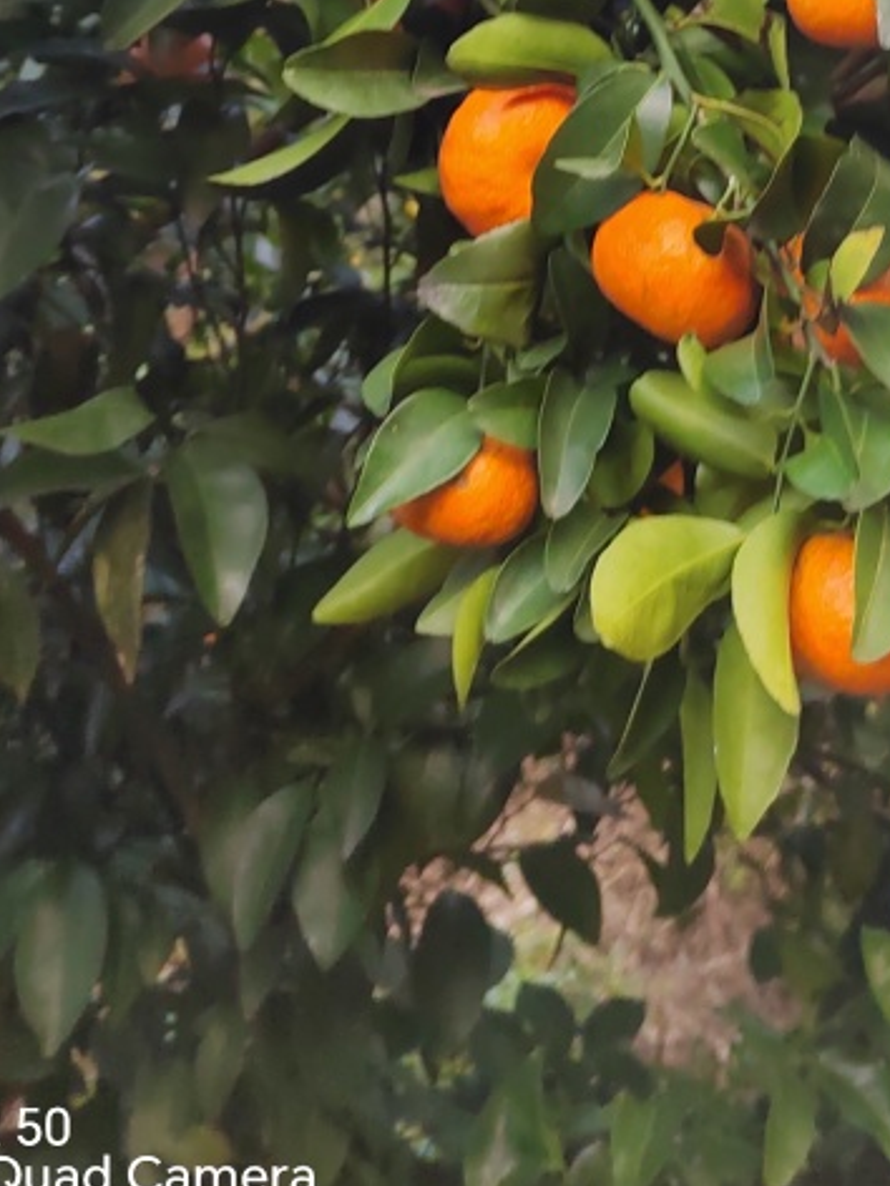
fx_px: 1783
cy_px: -77
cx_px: 641
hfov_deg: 27.7
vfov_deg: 32.9
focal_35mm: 52
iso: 375
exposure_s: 1/100
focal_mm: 5.52
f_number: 1.9
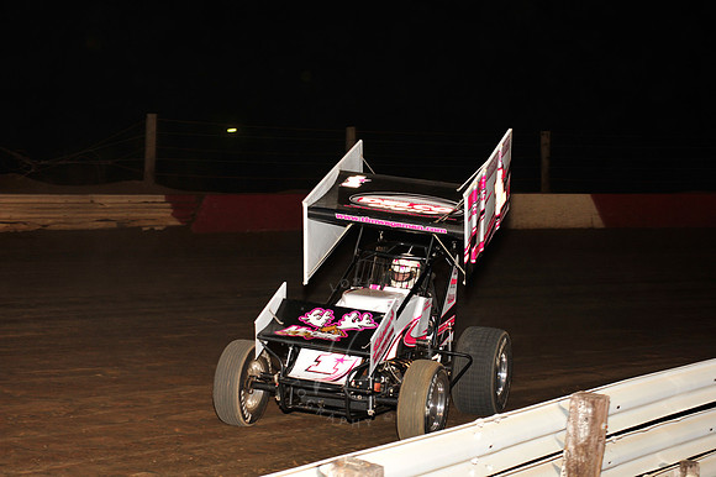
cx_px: 358
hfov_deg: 25.4
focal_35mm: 80
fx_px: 1590
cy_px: 238
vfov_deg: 17.0
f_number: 7.1
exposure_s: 1/250
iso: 800
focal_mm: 80
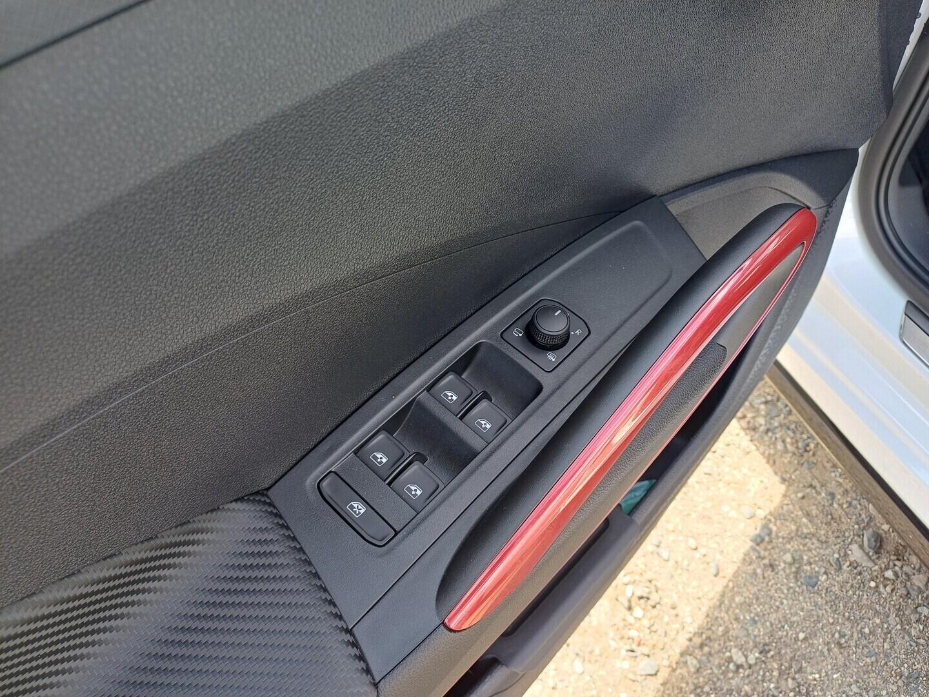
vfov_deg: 54.9
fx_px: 671
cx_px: 464
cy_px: 348
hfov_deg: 69.4
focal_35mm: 25
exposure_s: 1/100
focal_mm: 4.65
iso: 64
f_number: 1.8
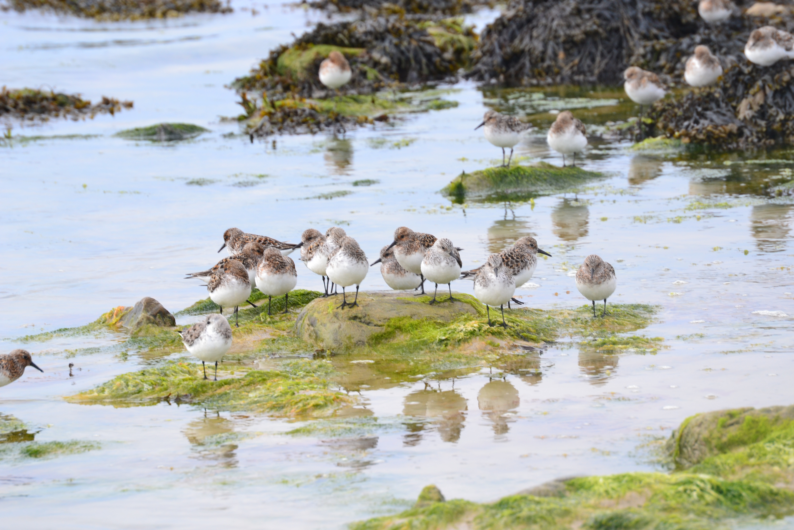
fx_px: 6616
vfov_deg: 4.6
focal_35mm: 300
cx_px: 397
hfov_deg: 6.9
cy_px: 265
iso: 400
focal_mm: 200
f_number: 10
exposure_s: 1/320
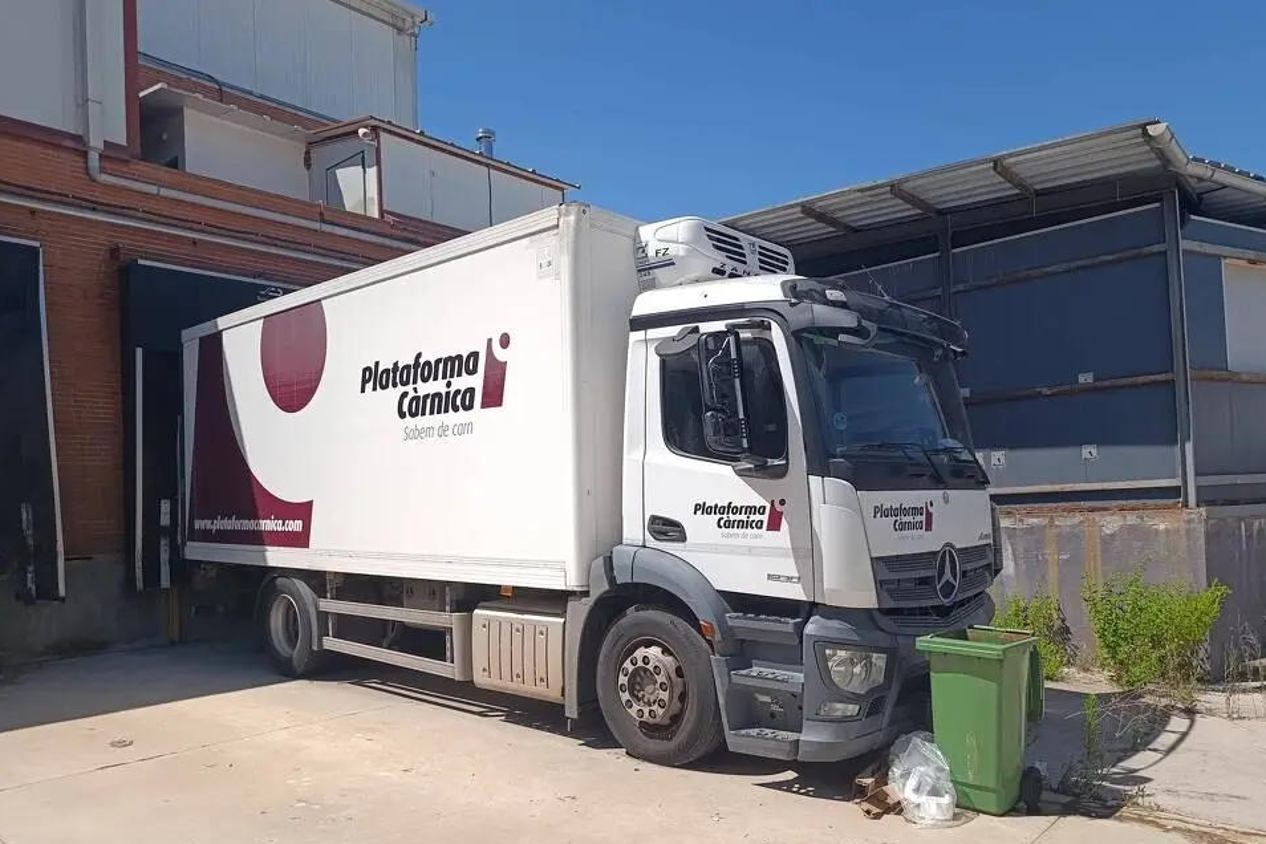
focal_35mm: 25
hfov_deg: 71.5
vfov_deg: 51.0
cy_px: 496
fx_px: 879
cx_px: 648
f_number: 1.7
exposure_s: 1/633
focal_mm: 6.11
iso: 50
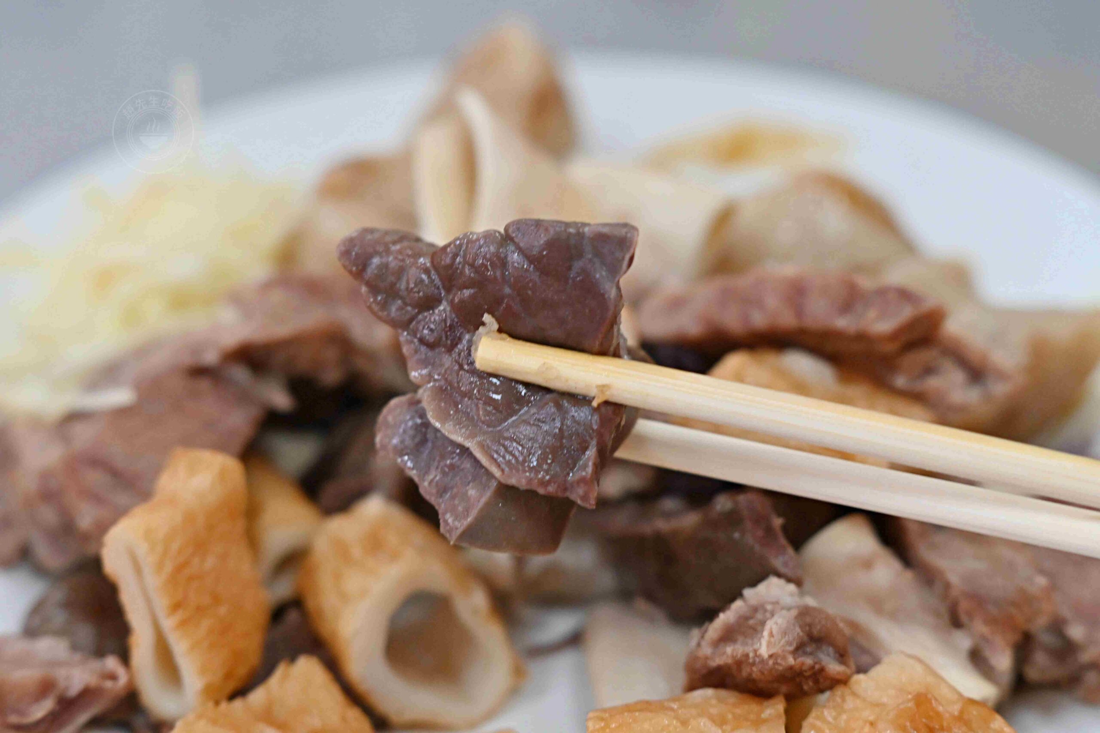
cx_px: 550
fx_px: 2292
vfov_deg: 18.2
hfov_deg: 27.0
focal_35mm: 75
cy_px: 366
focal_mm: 50
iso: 900
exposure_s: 1/200
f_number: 3.2
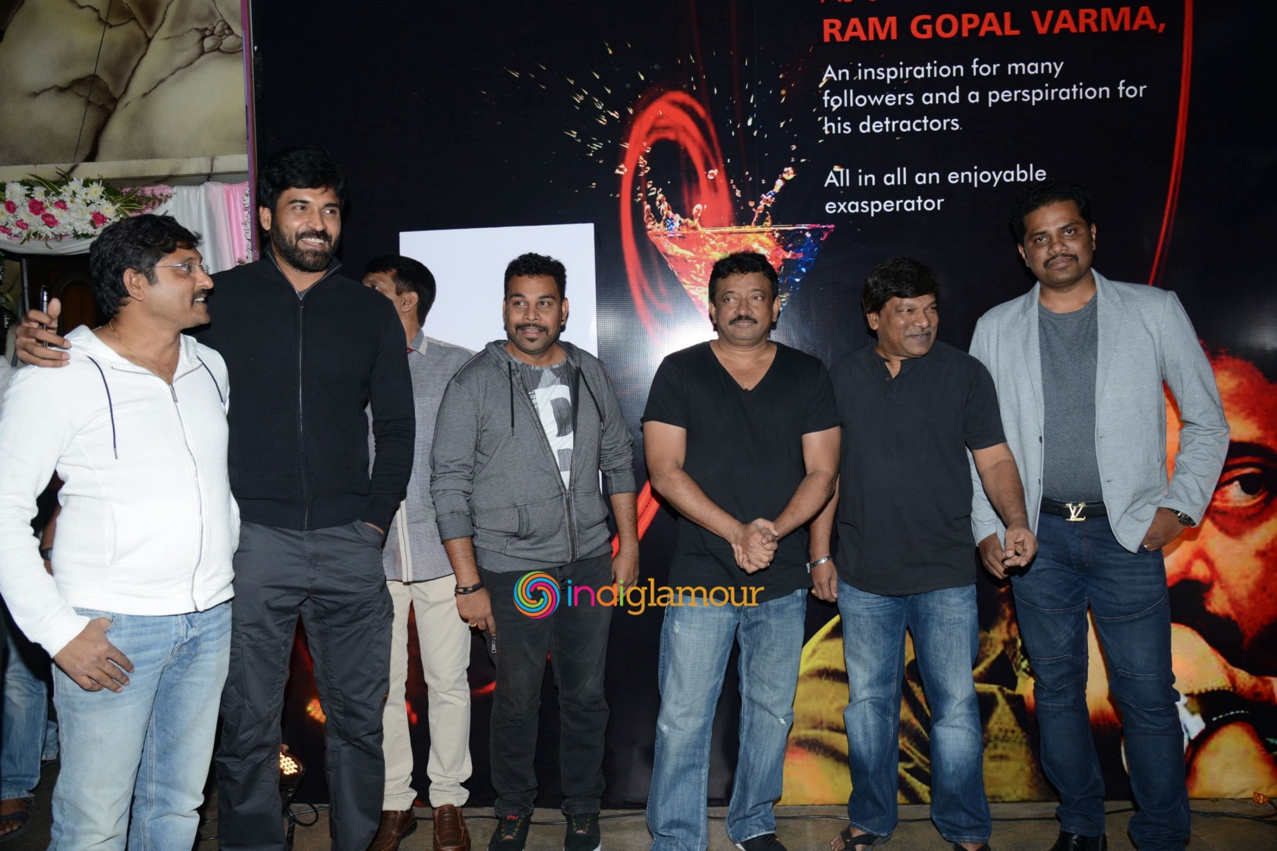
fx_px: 993
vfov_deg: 46.4
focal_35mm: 28
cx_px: 638
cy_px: 426
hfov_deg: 65.5
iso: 400
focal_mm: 28
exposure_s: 1/125
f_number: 5.6
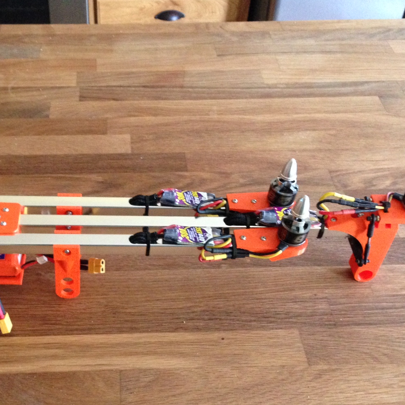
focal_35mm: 48
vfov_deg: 35.3
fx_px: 635
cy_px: 214
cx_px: 128
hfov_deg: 34.9
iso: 500
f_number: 2.4
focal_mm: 4.12
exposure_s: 1/15
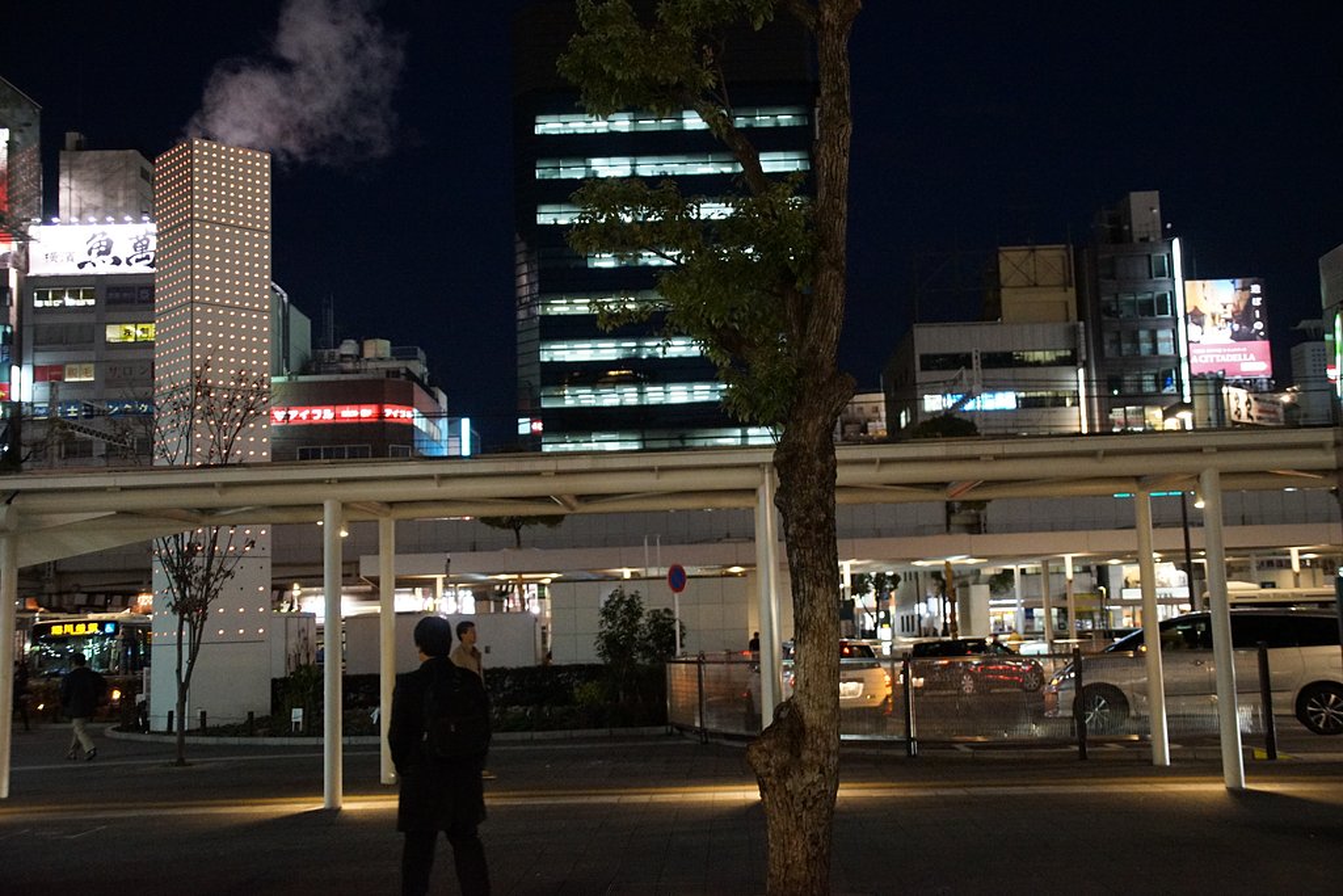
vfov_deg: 37.9
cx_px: 672
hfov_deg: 54.4
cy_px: 448
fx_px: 1306
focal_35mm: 35
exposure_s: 1/50
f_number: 4
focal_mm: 35
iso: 6400
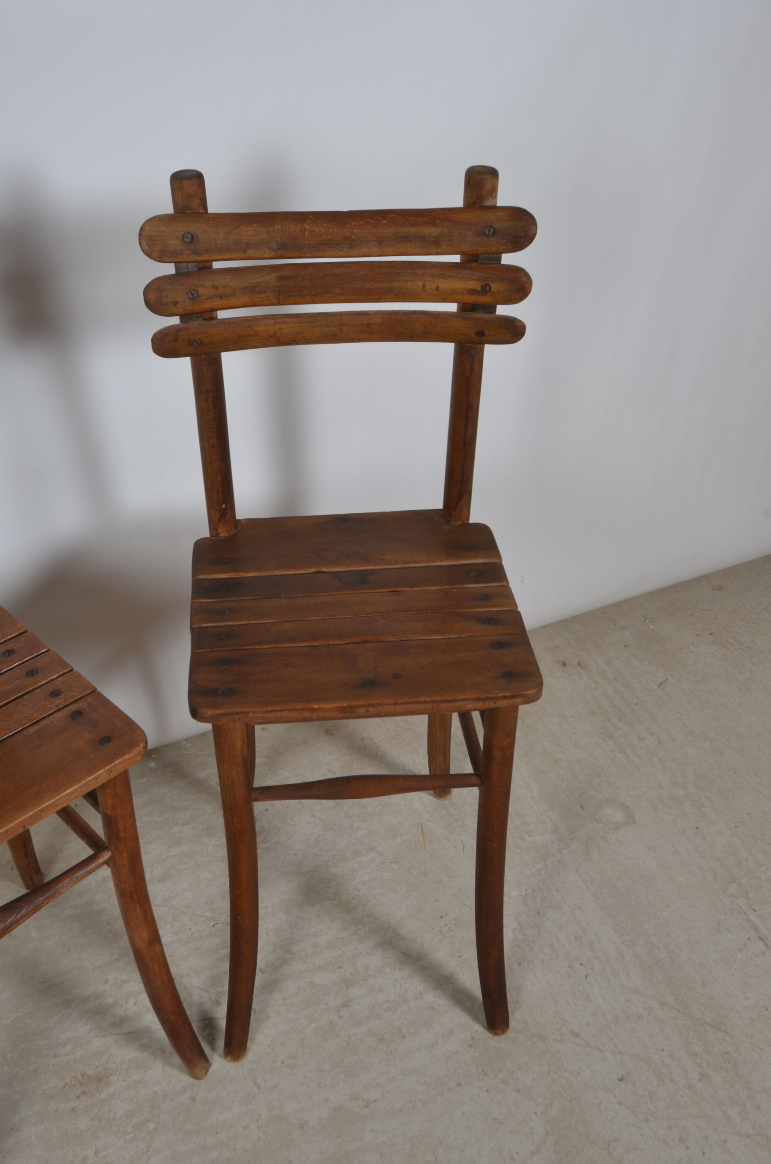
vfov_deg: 53.2
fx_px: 1162
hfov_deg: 36.7
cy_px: 582
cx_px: 386
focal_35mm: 36
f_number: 14
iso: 100
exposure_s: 1/125
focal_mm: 24
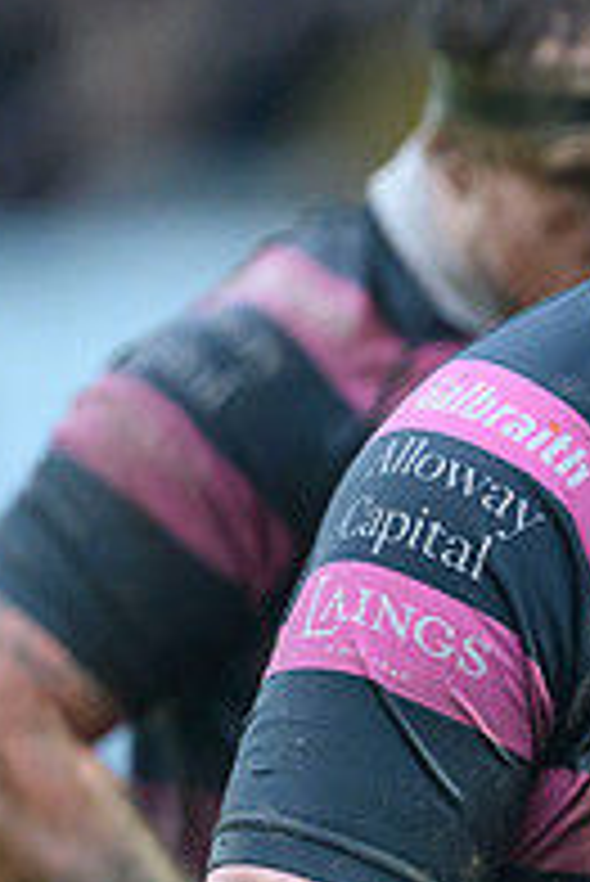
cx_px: 1041
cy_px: 577
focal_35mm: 1395
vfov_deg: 1.5
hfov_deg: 1.0
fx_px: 34231
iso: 6400
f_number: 3.2
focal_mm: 400
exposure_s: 1/1000
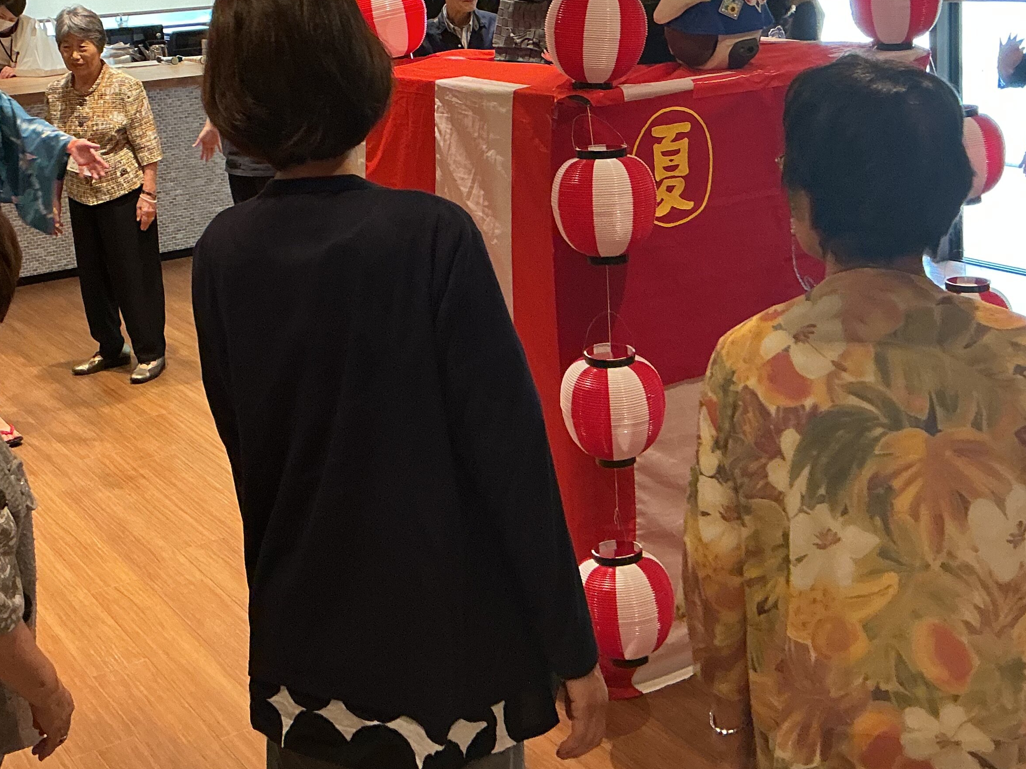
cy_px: 131
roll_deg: +4.5
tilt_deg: -8.1
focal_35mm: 50
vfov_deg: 28.4
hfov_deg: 38.0
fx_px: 1482
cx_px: 403
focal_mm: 3
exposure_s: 1/60
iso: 125
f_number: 1.8
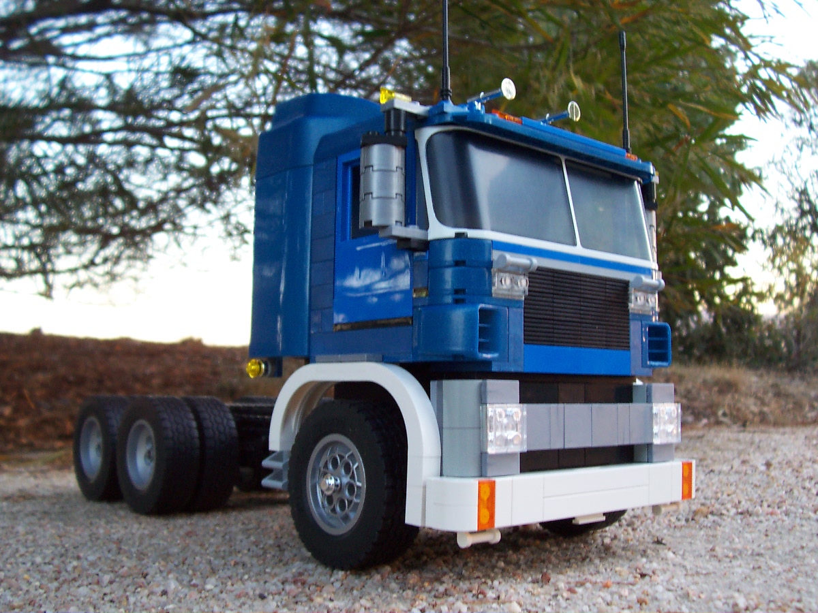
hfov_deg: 50.1
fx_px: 874
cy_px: 306
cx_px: 409
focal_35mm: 37
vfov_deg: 38.7
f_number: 2.8
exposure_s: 1/30
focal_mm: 5.6
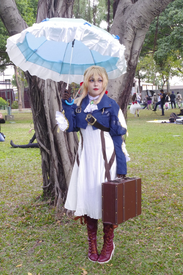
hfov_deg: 28.1
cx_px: 92
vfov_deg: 41.1
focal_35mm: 48
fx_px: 366
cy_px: 138
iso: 2000
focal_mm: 32
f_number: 4.5
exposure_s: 1/40
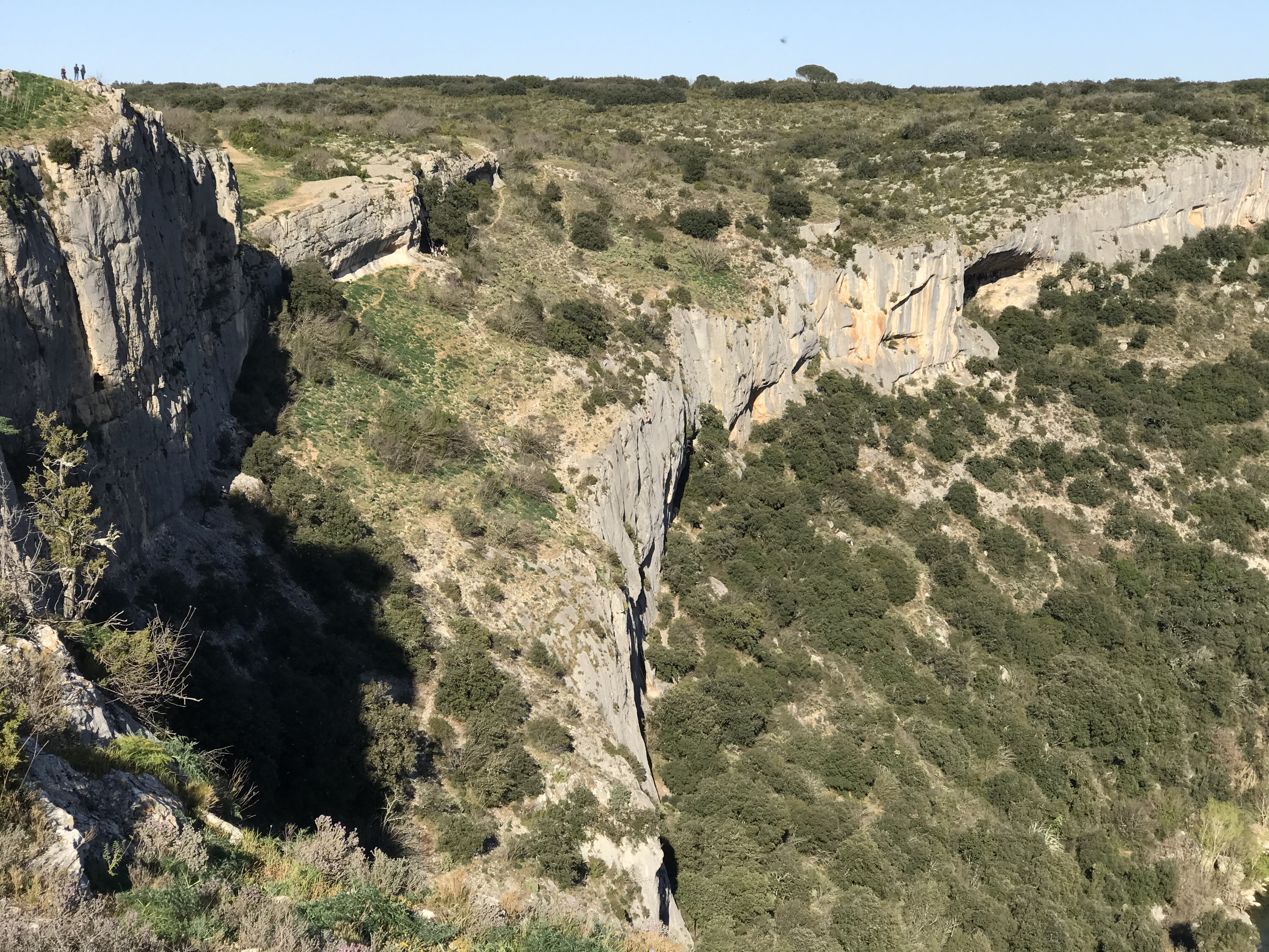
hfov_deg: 33.8
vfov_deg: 25.7
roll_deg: +0.5
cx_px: 634
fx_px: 2090
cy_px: 476
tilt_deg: -9.8
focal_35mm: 57
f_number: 2.8
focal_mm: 6.6
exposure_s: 1/736
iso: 20
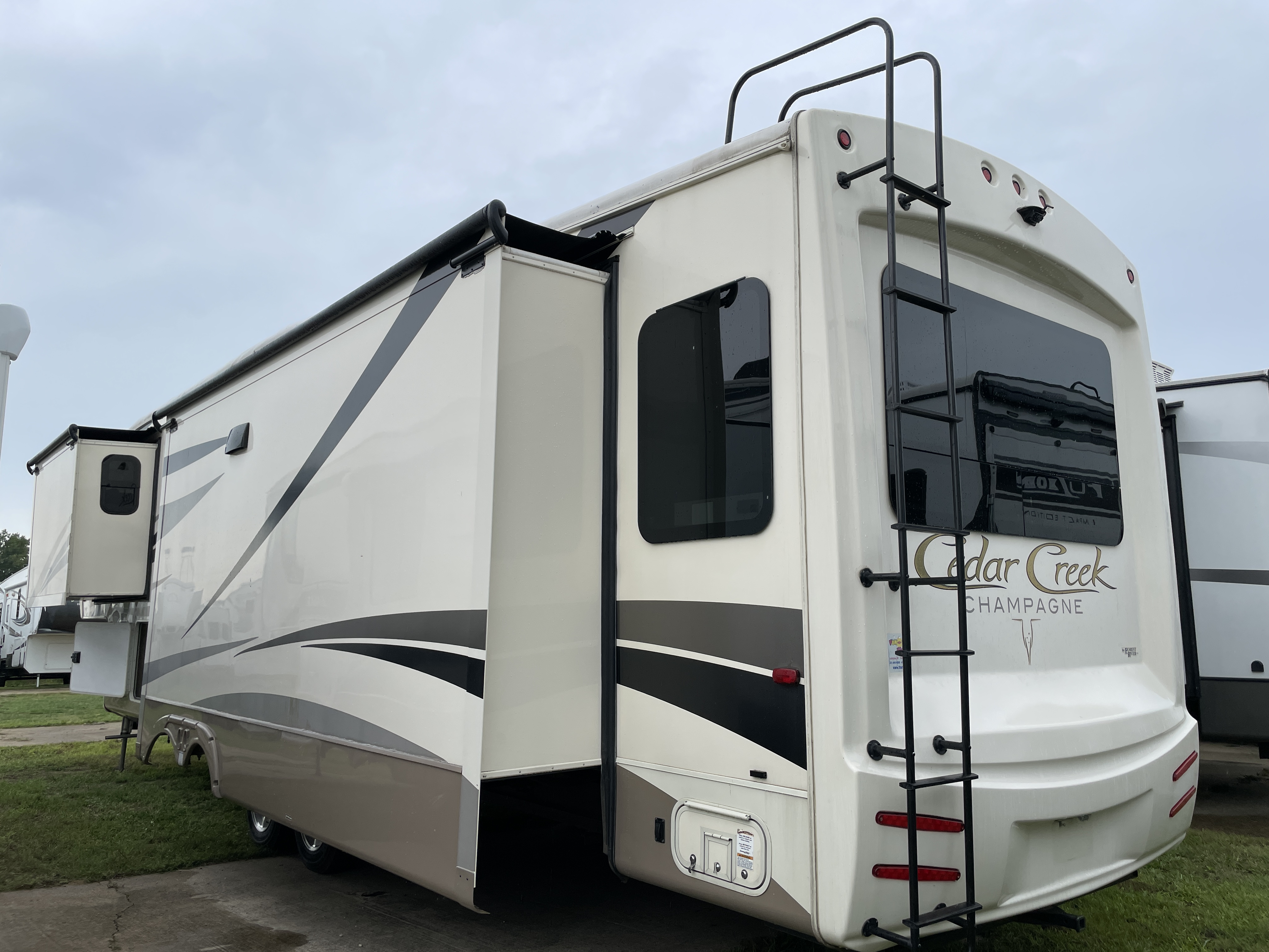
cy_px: 476
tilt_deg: +12.0
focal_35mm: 26
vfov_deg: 53.1
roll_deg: +0.4
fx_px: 953
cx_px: 634
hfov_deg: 67.3
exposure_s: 1/1335
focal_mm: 4.2
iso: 32
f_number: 1.6
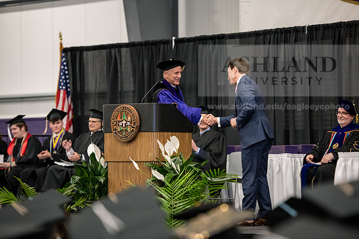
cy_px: 120
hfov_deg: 15.2
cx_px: 180
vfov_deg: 10.2
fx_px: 1347
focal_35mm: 135
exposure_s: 1/200
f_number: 3.2
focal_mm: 135
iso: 3200
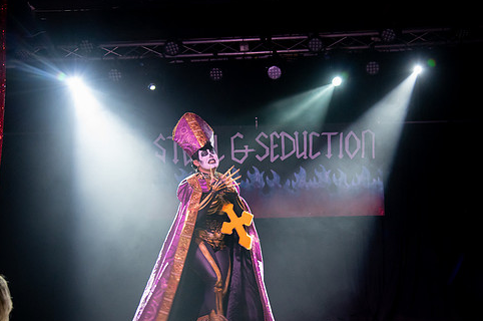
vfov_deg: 25.4
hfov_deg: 37.5
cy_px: 182
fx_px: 710
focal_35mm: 53
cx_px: 273
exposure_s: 1/80
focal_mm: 44
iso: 6400
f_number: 4
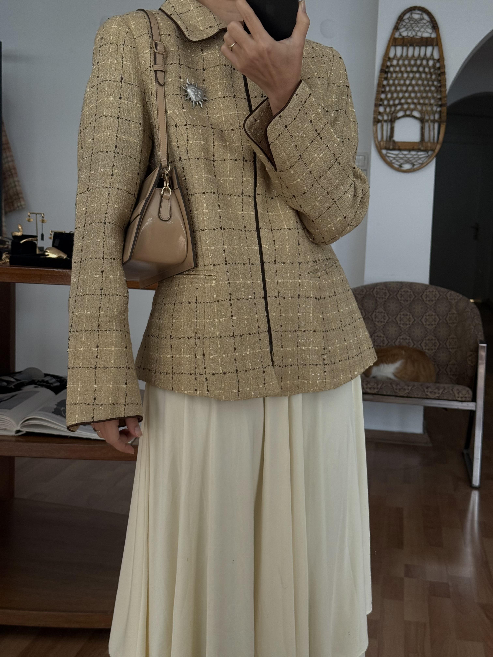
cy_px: 328
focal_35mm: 48
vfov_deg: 39.7
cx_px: 246
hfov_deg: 30.3
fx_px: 911
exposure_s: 1/100
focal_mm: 6.76
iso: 80
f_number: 1.78
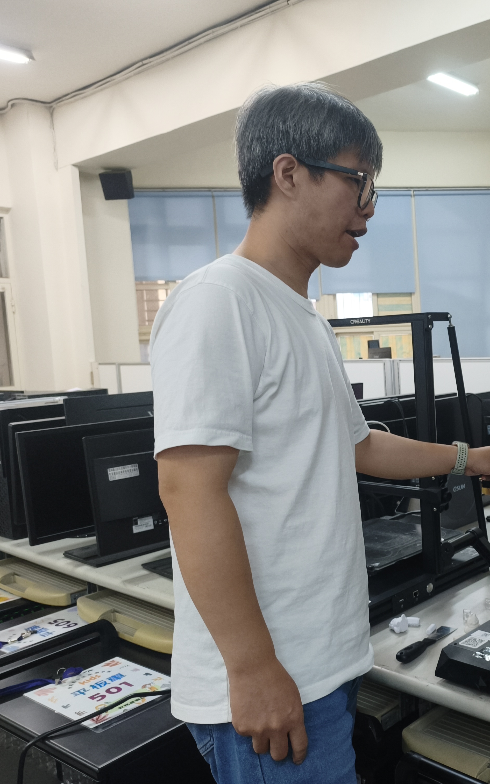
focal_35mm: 33
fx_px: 705
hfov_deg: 35.4
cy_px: 389
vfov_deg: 58.1
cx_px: 465
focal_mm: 6.45
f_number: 1.62
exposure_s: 1/120
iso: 200
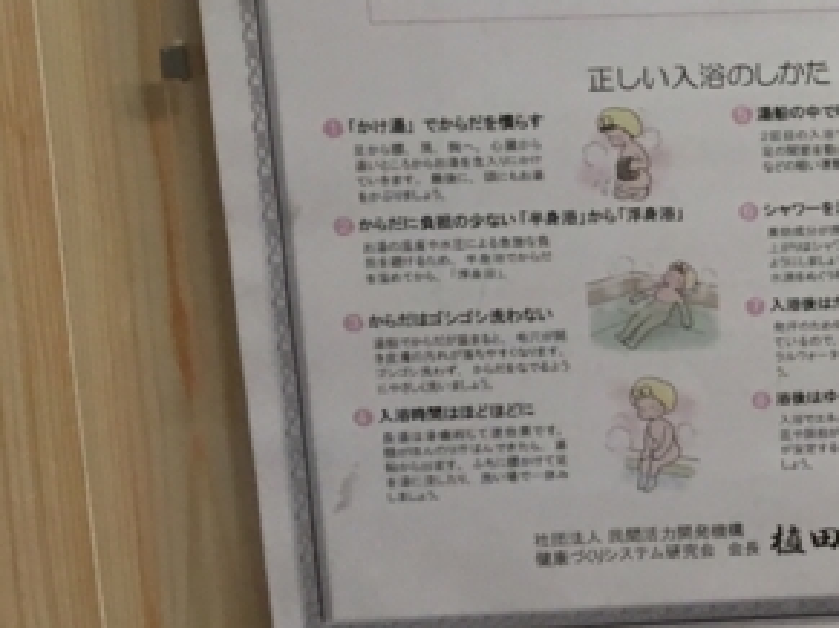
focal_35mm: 102
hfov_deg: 17.1
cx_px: 1315
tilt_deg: -12.1
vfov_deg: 14.2
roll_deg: +1.3
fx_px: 2471
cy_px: -20
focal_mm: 4.15
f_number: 2.2
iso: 80
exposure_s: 1/30
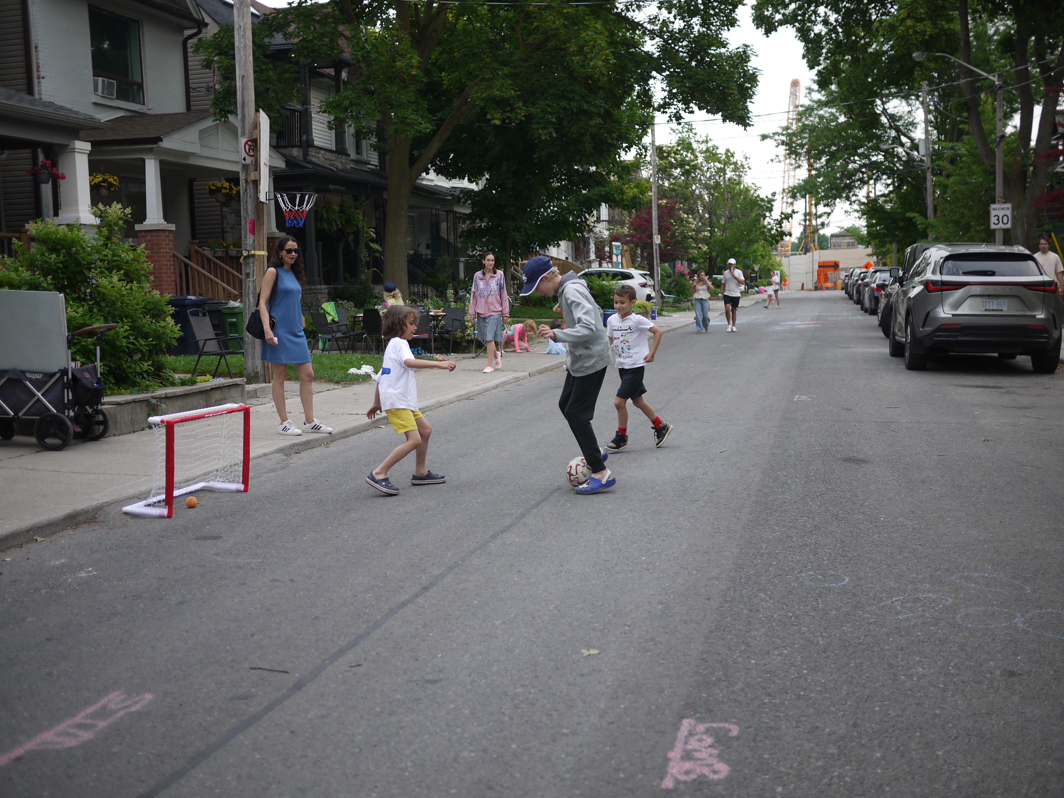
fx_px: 1229
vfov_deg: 36.0
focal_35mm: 40
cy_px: 399
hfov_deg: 46.8
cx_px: 532
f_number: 1.7
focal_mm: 20
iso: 100
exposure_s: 1/400
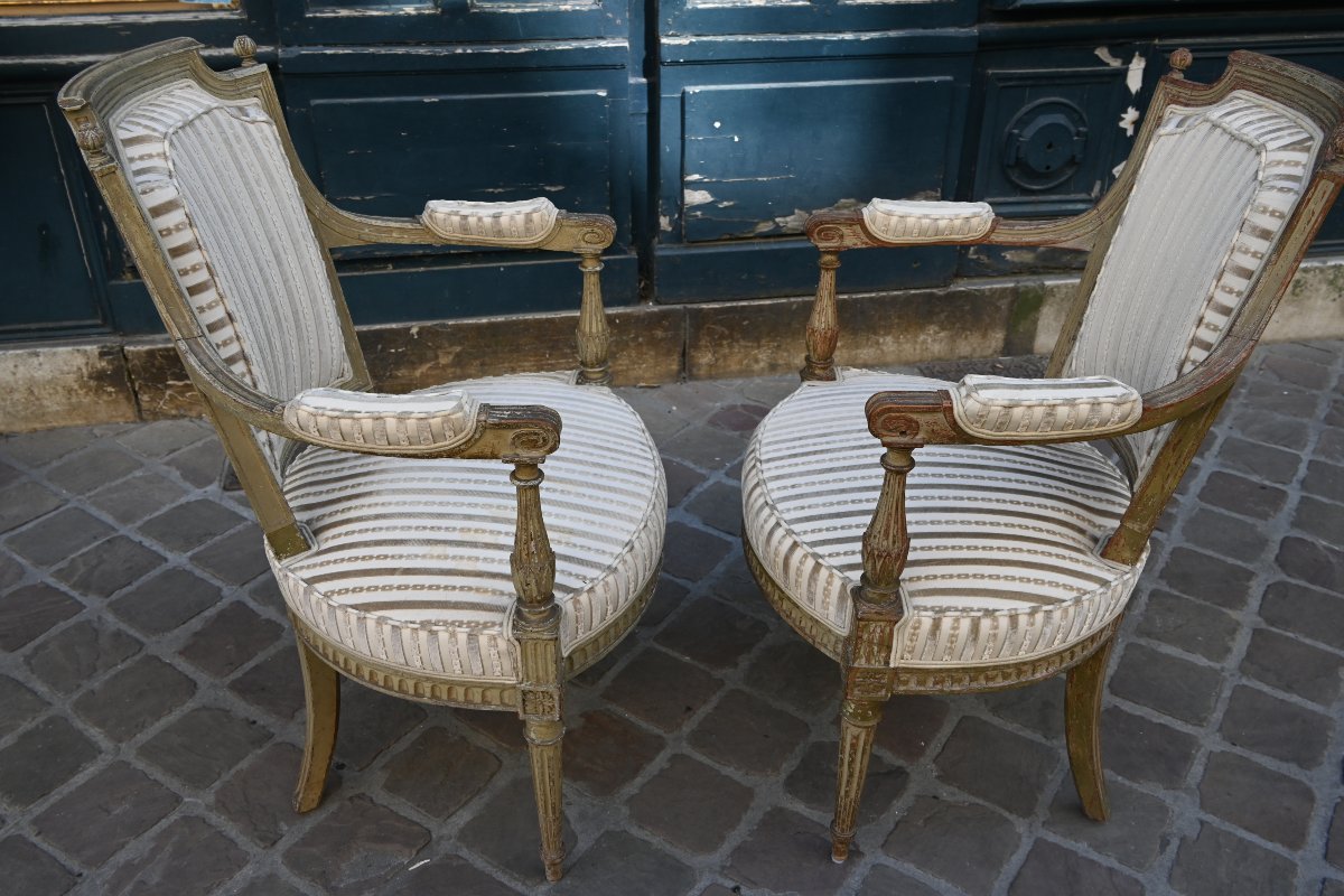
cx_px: 672
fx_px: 1148
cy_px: 448
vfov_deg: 42.6
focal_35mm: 31
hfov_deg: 60.7
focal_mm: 20.5
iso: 200
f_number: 5
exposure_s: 1/250
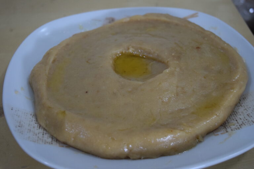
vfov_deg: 23.8
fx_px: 402
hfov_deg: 35.1
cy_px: 84
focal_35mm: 57
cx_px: 127
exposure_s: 1/60
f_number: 4.8
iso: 1400
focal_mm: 38
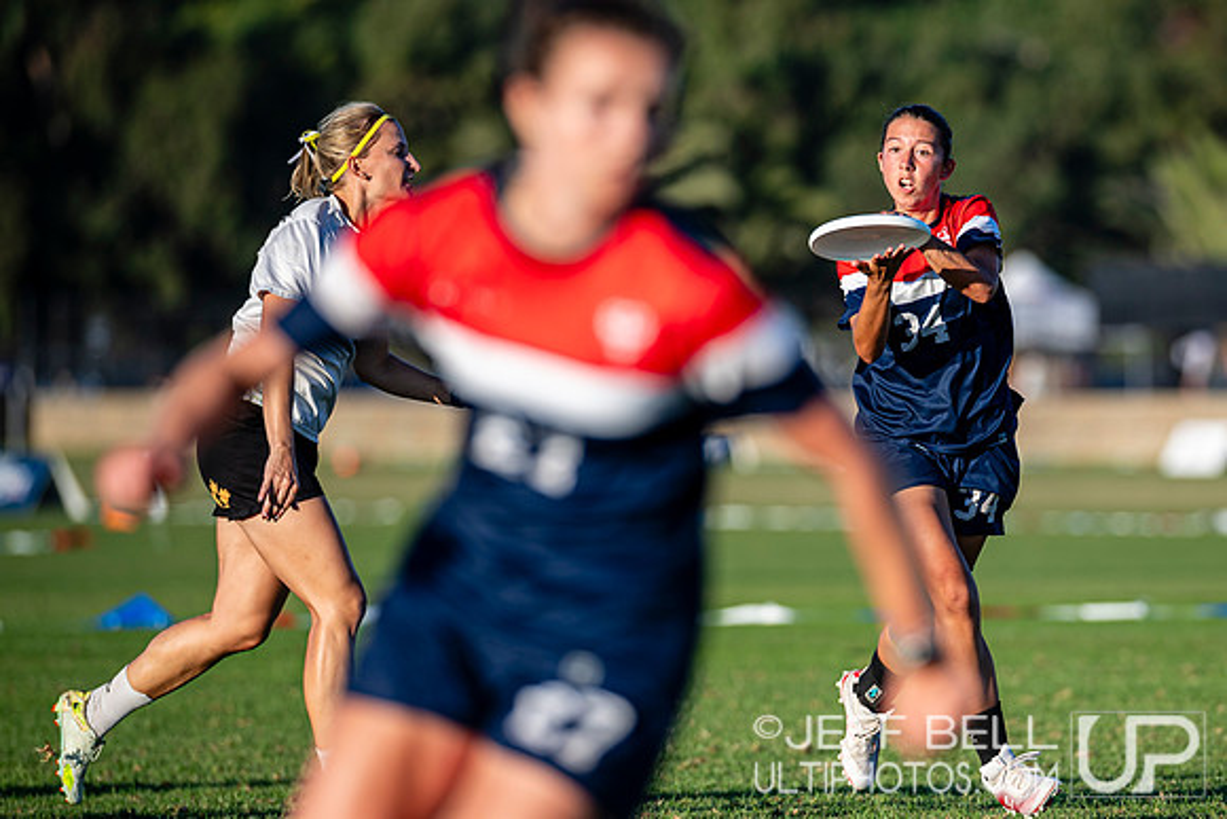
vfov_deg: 4.0
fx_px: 11770
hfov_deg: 6.0
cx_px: 883
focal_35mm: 345
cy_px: 410
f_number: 3.2
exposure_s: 1/1250
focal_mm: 240
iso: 110
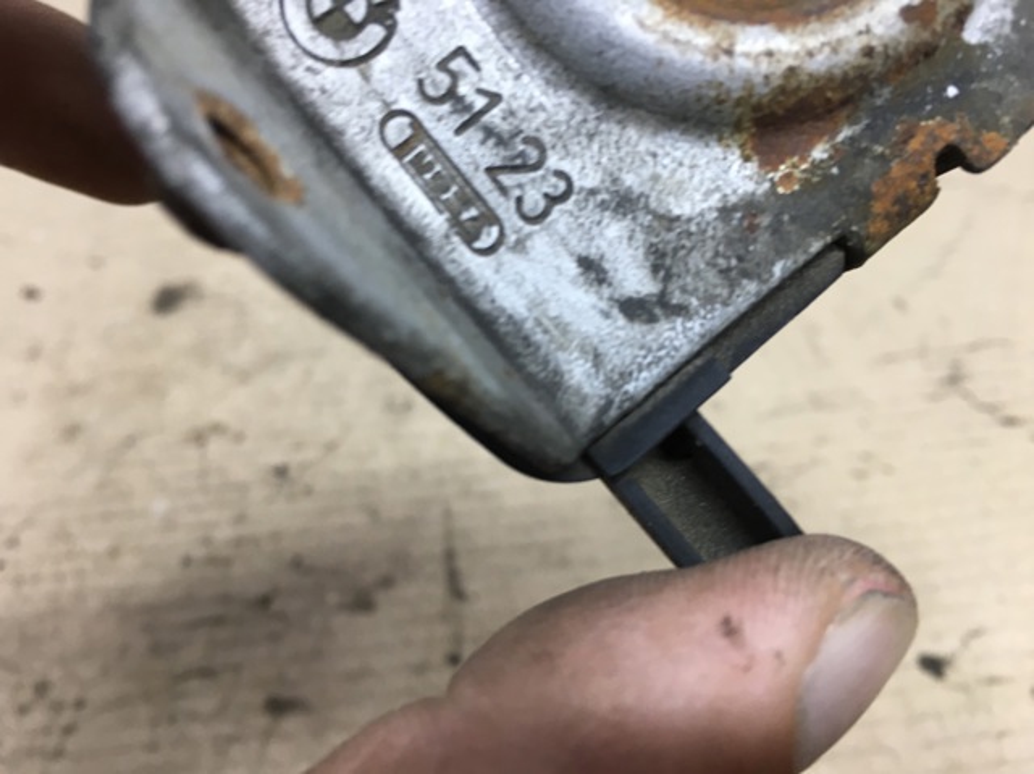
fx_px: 866
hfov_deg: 61.7
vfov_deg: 48.2
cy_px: 387
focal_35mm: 29
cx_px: 517
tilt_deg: -42.7
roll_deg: +3.9
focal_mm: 4.15
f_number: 2.2
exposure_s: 1/33
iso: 80
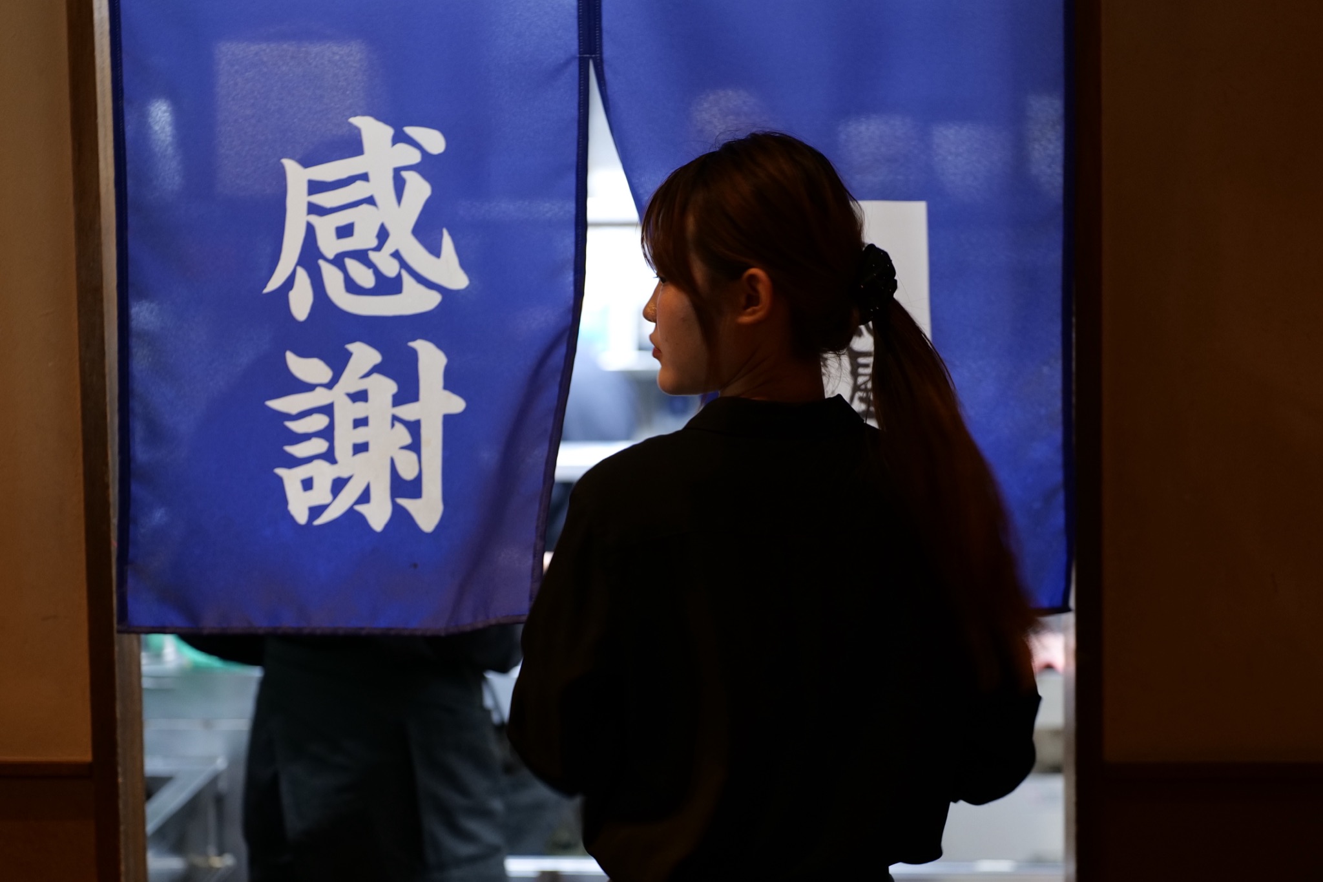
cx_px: 662
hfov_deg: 28.8
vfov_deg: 19.5
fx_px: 2572
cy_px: 441
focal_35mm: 70
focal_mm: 50
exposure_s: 1/60
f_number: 1.4
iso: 1000
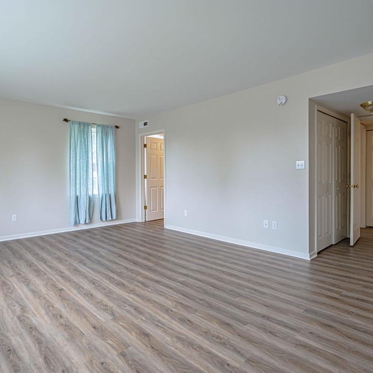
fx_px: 256
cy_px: 185
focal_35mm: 21
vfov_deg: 72.1
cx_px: 164
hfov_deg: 71.9
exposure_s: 1/400
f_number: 5
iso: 640
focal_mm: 16
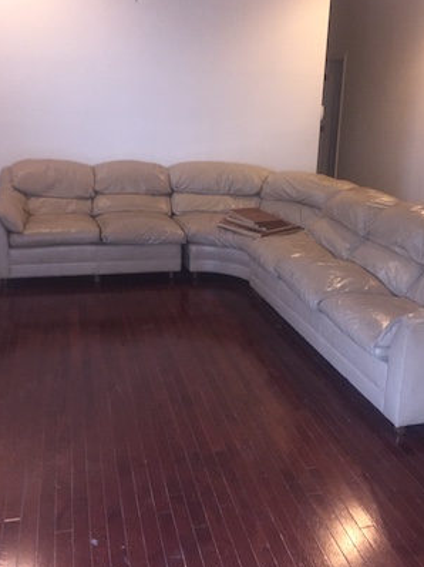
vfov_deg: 52.5
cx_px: 230
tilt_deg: -14.4
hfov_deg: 40.6
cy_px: 244
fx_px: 572
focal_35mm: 35
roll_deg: -1.5
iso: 200
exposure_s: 1/20
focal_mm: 4.15
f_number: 2.2
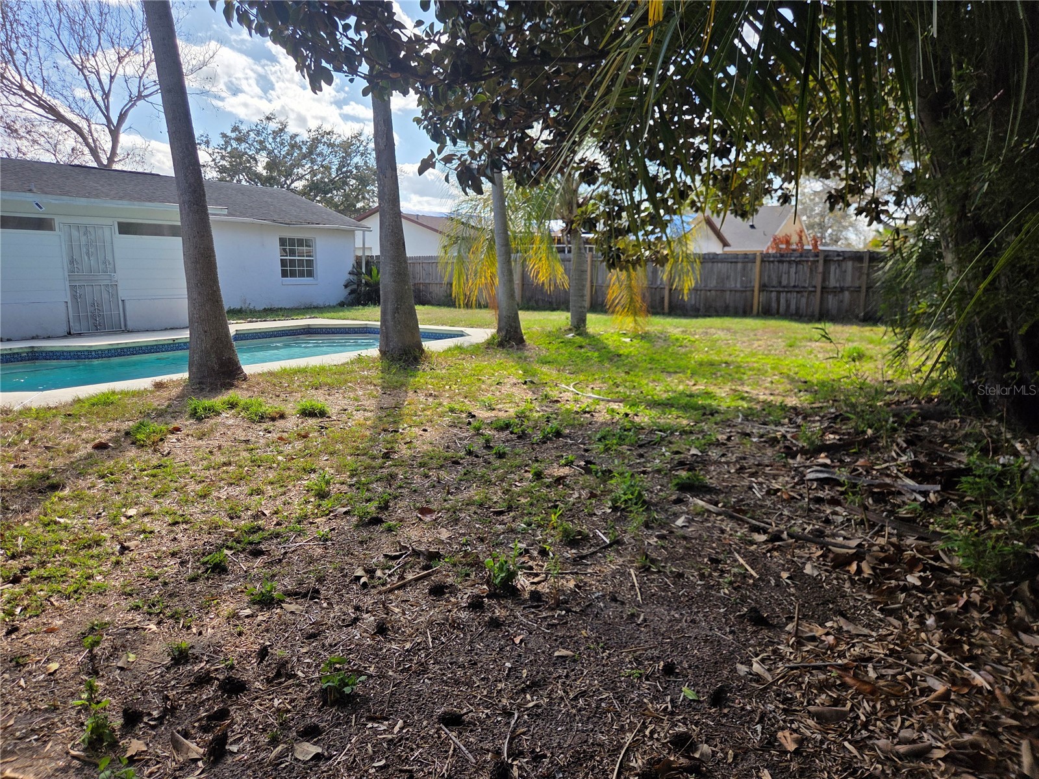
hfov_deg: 73.9
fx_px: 690
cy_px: 390
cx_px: 520
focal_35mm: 23
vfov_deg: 58.9
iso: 80
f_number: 1.8
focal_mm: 5.4
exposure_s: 1/3903
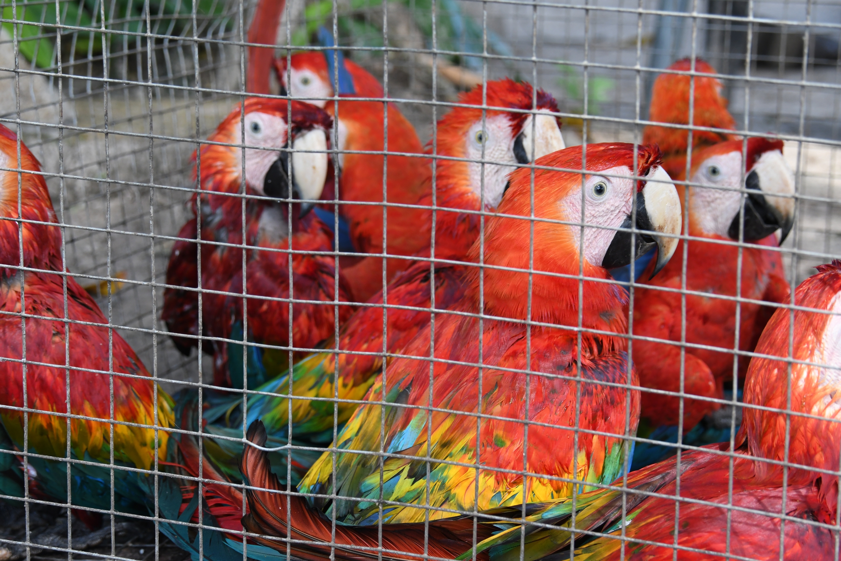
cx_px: 420
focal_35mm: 78
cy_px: 280
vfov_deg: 17.5
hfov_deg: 26.0
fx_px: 1822
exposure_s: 1/200
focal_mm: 52
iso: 640
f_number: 6.3
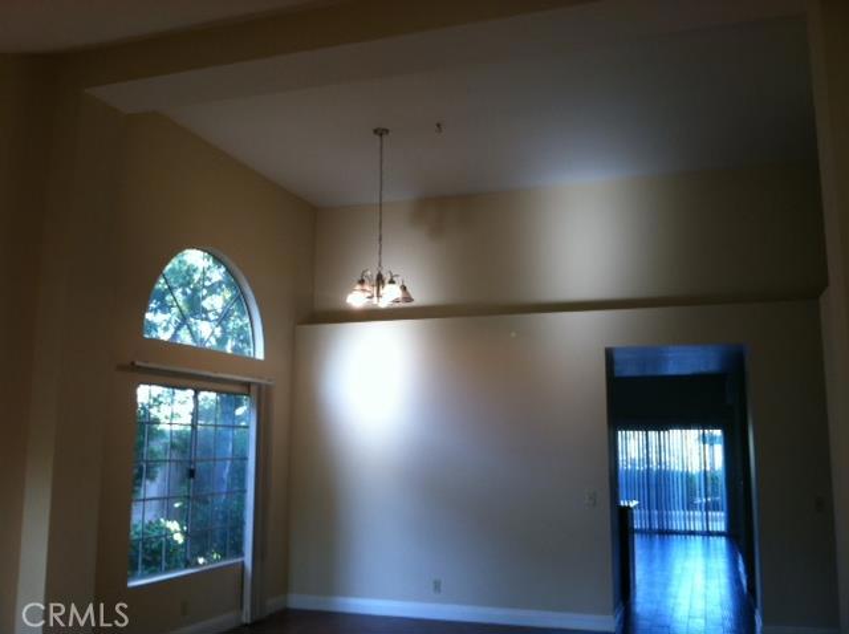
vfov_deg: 40.6
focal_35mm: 35
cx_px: 424
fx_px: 857
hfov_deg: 52.7
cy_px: 317
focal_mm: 3.85
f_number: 2.8
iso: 80
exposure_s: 1/20
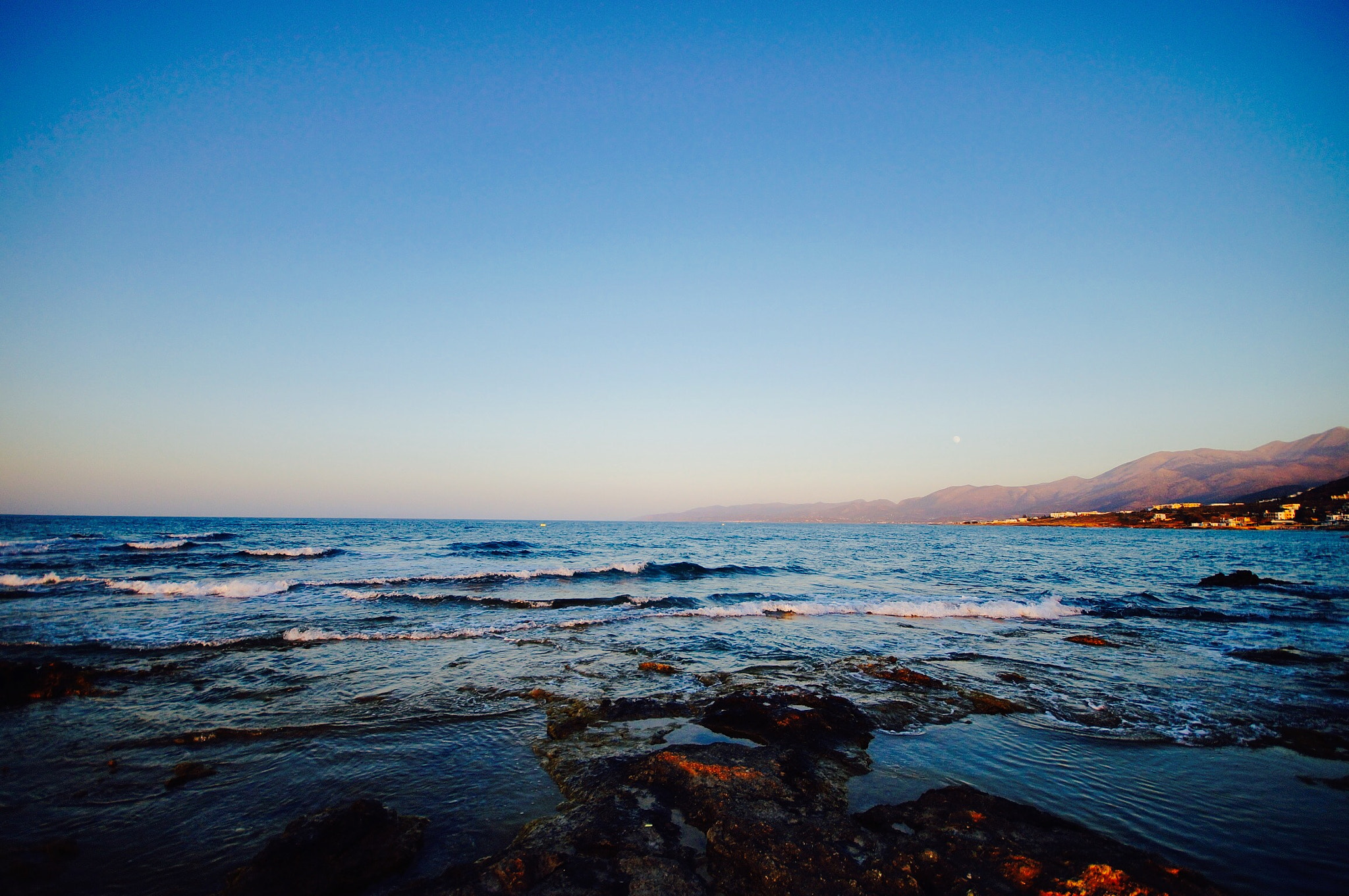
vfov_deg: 77.2
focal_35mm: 15
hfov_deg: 100.4
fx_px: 562
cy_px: 448
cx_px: 674
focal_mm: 10
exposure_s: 1/400
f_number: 4
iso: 100
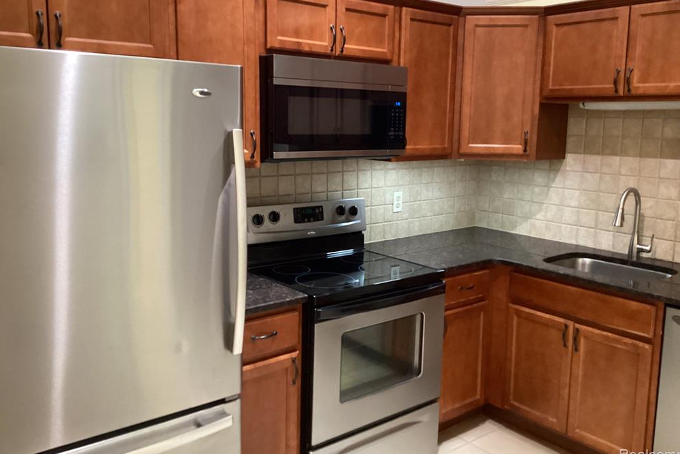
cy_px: 204
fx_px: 623
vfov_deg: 39.9
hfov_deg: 57.2
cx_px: 340
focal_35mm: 33
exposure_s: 1/30
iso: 400
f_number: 2.4
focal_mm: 3.3
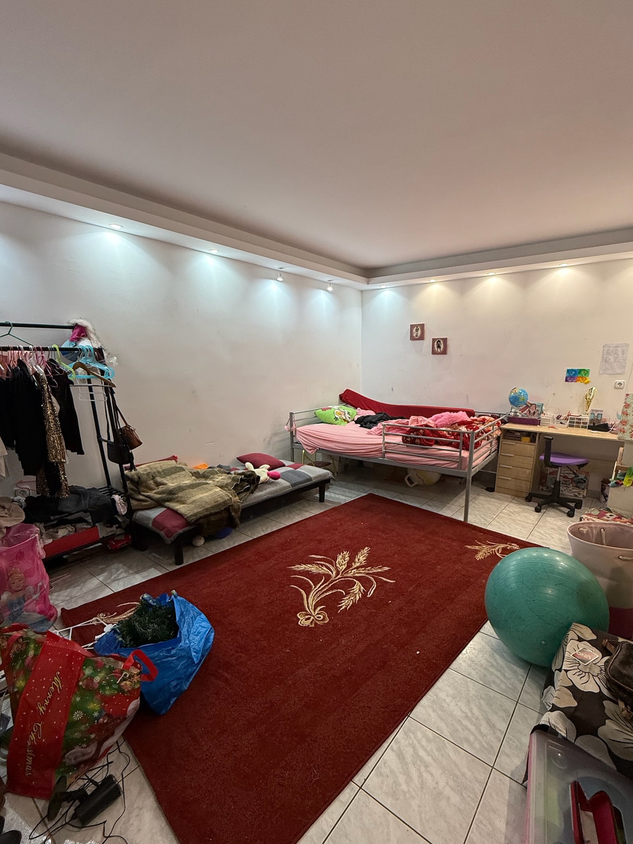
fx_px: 390
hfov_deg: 77.9
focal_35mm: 16
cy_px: 453
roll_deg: -0.5
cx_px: 350
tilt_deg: -12.6
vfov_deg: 94.3
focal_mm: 2.22
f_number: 2.2
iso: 200
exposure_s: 1/100
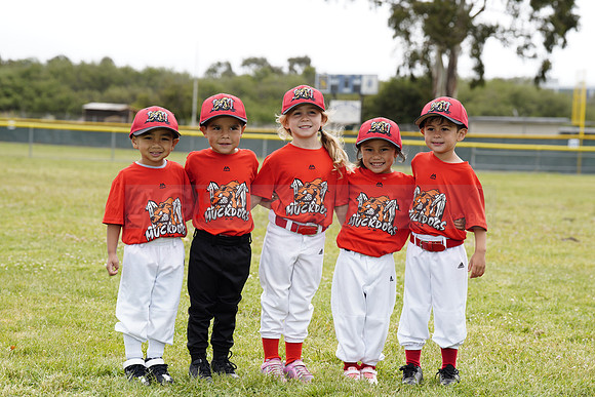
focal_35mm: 105
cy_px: 198
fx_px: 1736
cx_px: 298
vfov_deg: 13.0
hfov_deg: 19.5
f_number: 5.6
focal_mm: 105
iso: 100
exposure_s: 1/250
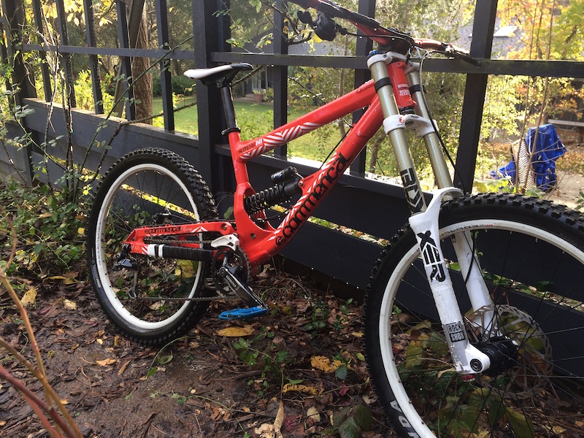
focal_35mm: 29
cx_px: 292
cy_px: 219
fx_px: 489
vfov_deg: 48.2
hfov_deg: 61.7
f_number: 2.2
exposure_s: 1/60
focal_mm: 4.15
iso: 32
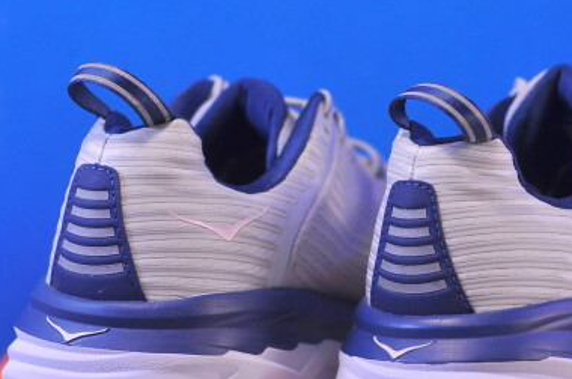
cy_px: 136
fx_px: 2506
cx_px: 418
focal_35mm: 158
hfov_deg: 13.0
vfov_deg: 8.7
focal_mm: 50
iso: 250
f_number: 2.5
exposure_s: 1/320
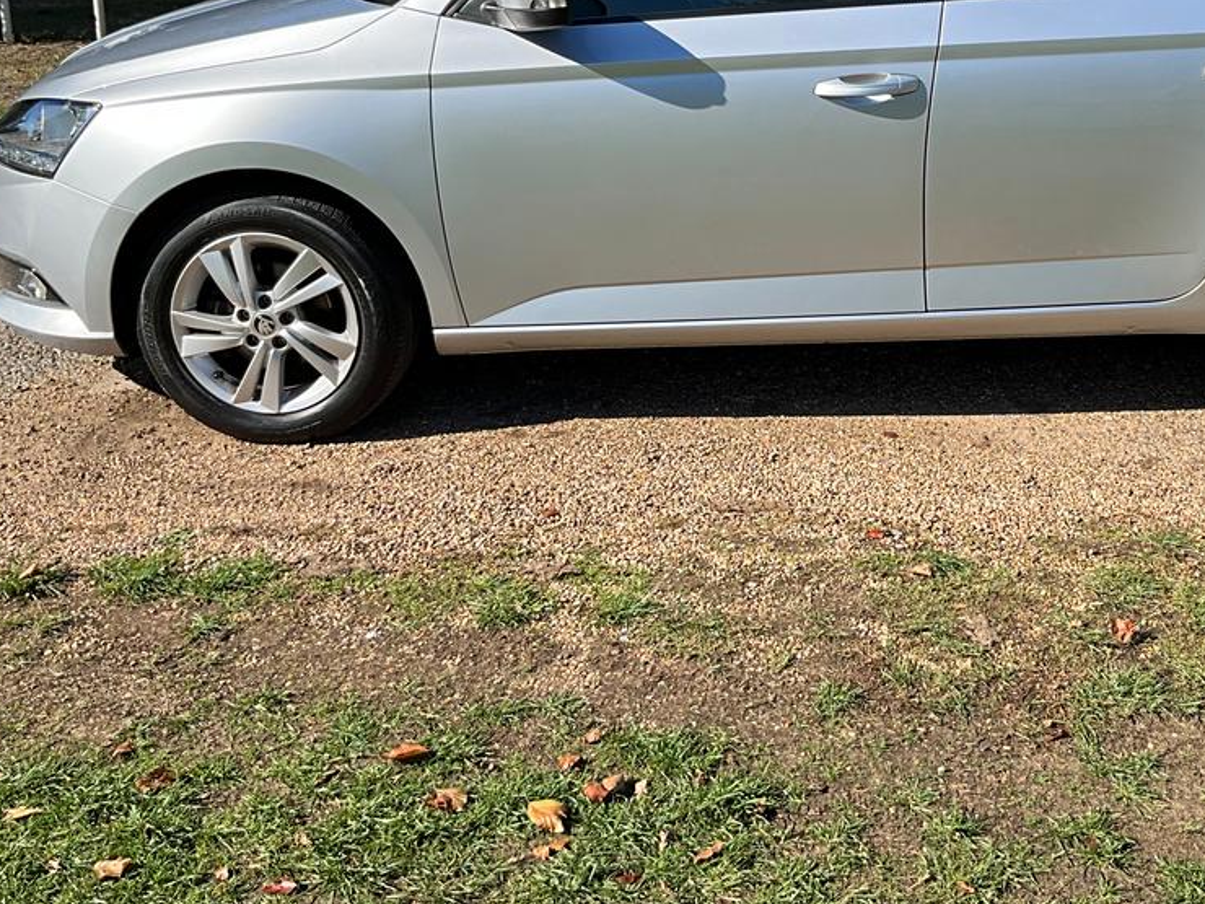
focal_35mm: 47
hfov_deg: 39.7
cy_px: 181
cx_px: 848
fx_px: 1636
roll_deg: -3.1
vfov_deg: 30.1
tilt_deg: -12.9
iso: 25
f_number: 1.8
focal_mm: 3
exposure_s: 1/1221
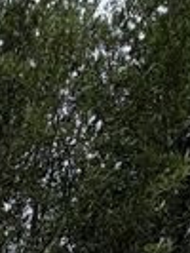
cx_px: -209
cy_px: 619
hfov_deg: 15.7
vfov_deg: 14.8
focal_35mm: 70
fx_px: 511
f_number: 2.2
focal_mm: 2.22
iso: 20
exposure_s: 1/928
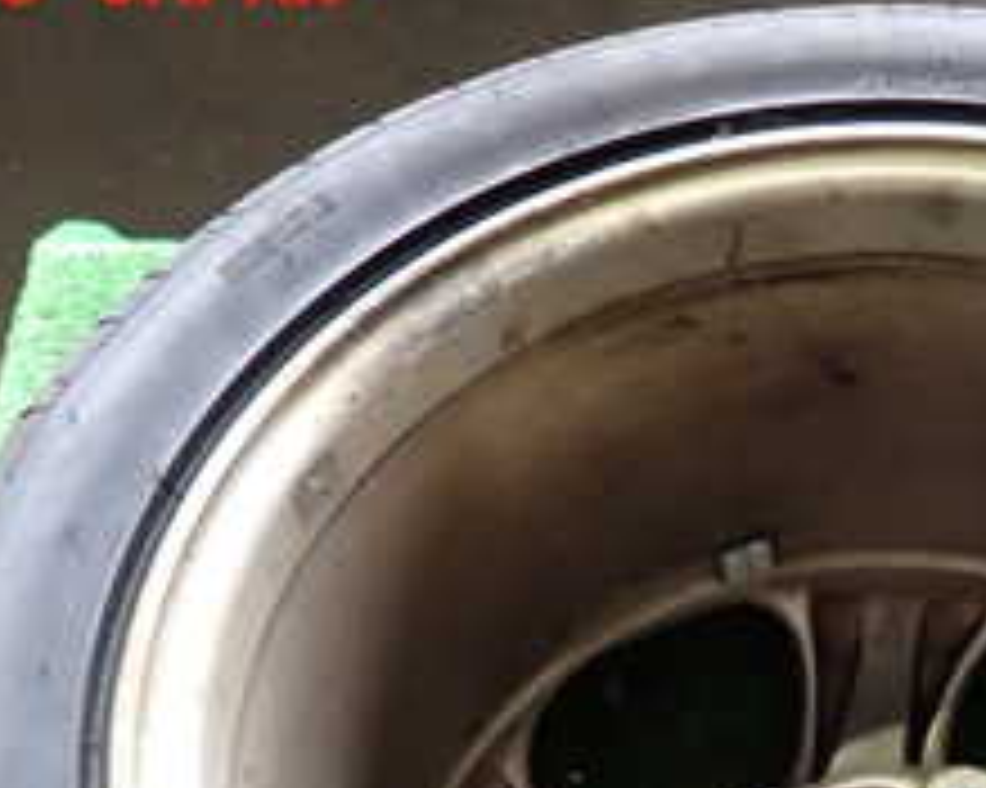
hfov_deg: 27.4
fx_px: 1954
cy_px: 932
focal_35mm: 67
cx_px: 873
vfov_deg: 21.3
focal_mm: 4.5
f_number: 2
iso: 200
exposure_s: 1/30
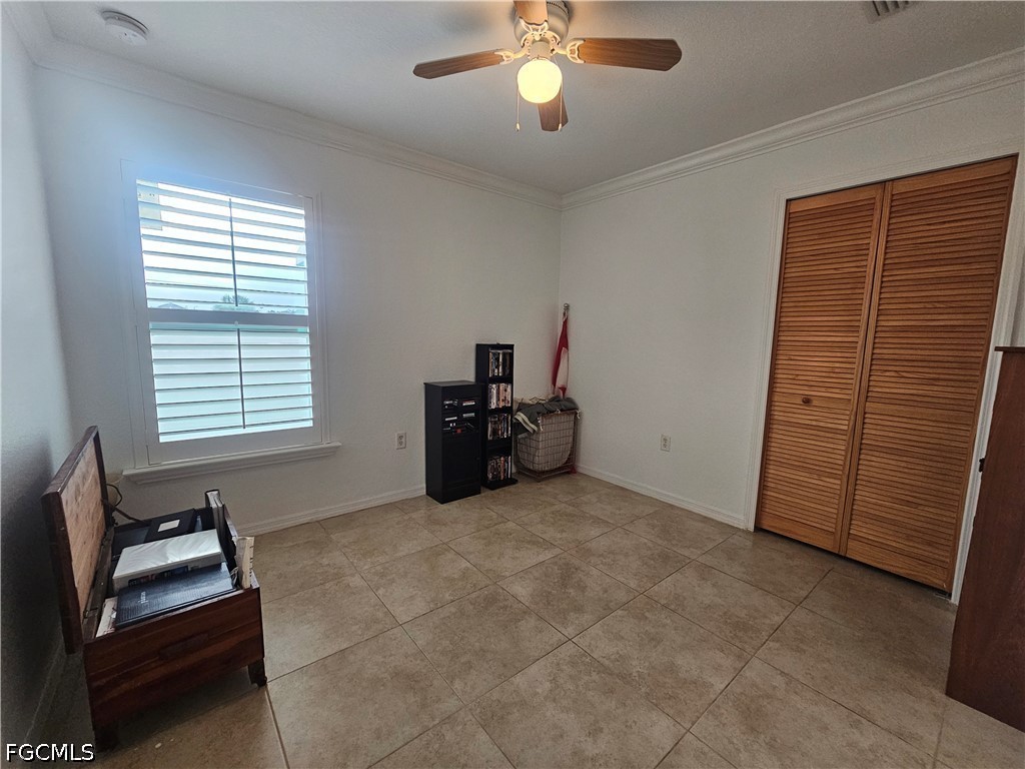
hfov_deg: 106.2
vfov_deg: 89.9
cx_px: 512
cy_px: 384
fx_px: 385
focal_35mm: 13
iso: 320
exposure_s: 1/77.4
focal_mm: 2.2
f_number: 2.2
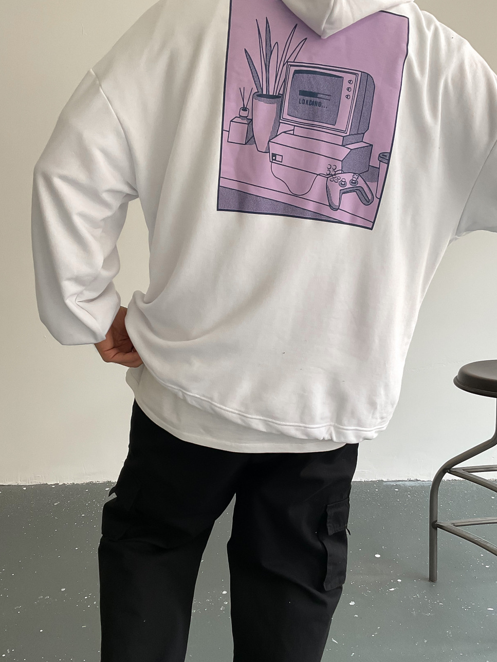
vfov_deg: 51.2
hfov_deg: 39.7
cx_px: 247
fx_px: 689
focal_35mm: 36
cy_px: 367
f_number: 1.8
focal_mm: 3
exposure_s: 1/120
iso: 50
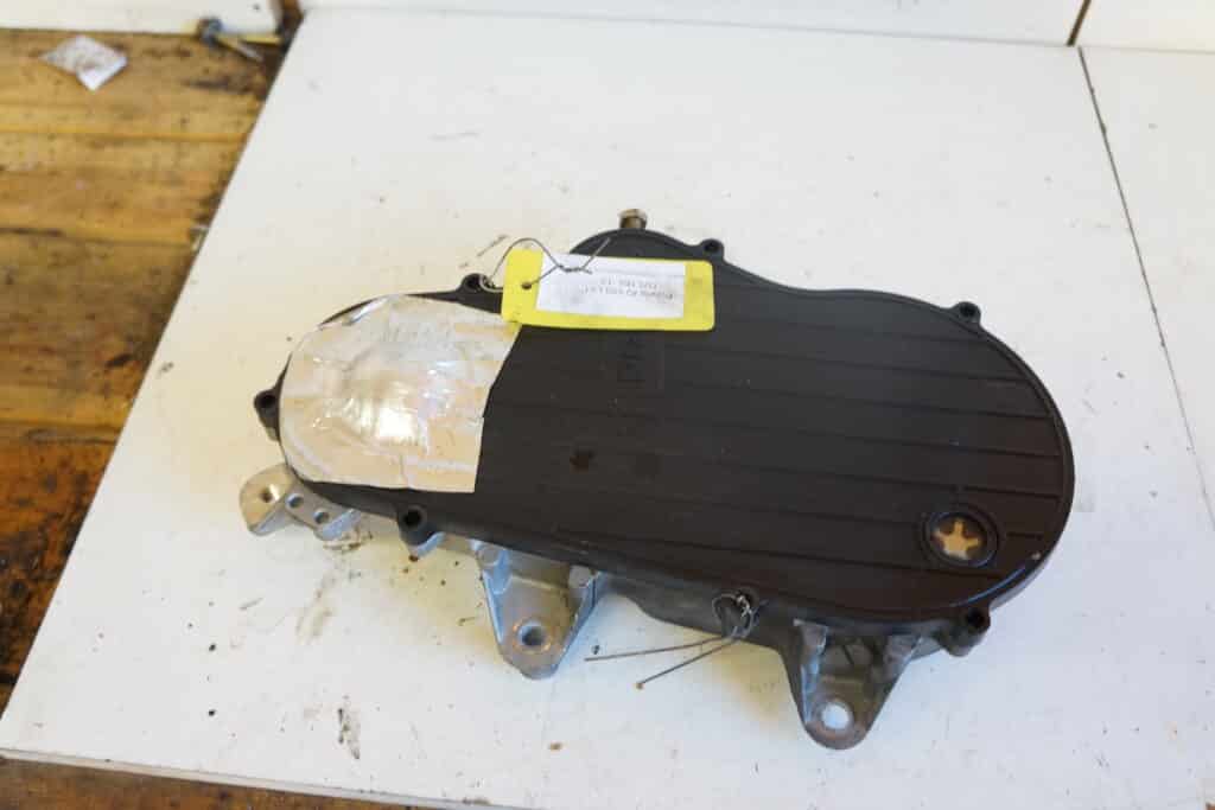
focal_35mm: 28
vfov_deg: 45.7
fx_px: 962
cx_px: 608
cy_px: 405
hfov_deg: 64.5
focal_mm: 19
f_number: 3.5
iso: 640
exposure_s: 1/60
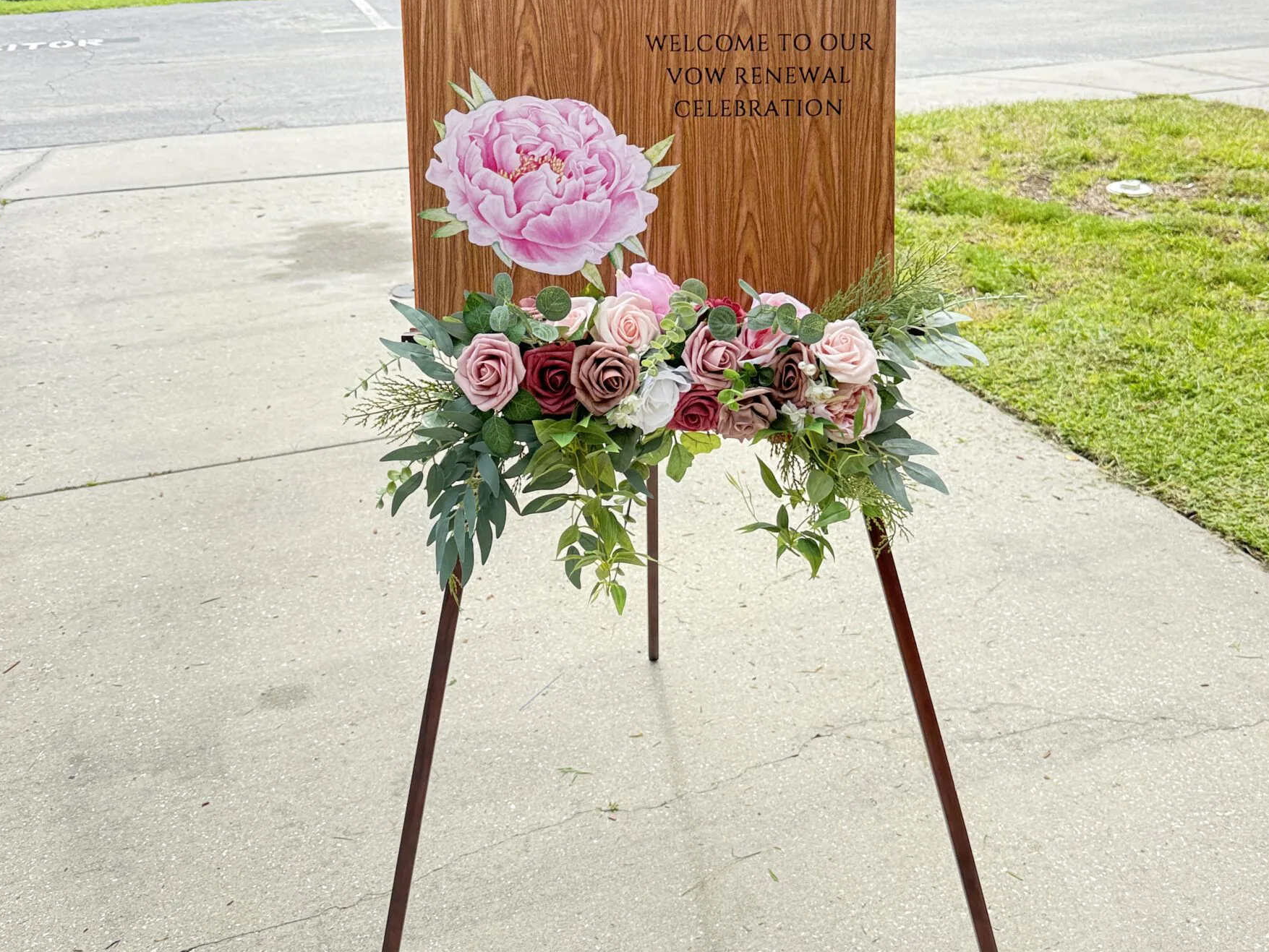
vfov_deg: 40.5
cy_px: 369
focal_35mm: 35
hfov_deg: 52.6
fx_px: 1283
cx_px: 654
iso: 100
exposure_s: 1/1410
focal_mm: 6.76
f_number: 1.78
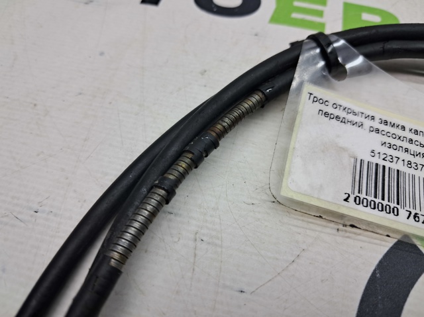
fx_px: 330
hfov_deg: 65.4
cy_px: 158
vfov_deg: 51.3
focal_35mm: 27
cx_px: 212
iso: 50
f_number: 1.8
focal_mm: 4
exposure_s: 1/100
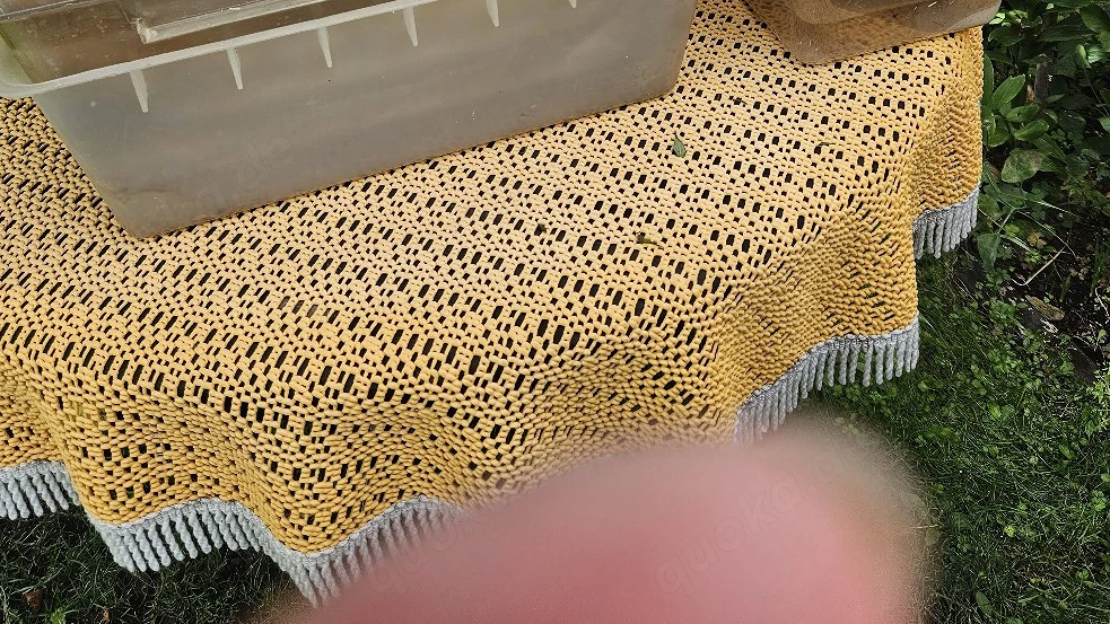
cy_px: -37
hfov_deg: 58.0
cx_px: 554
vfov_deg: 31.4
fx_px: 1001
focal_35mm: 34
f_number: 1.8
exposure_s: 1/244
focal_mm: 5.4
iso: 25
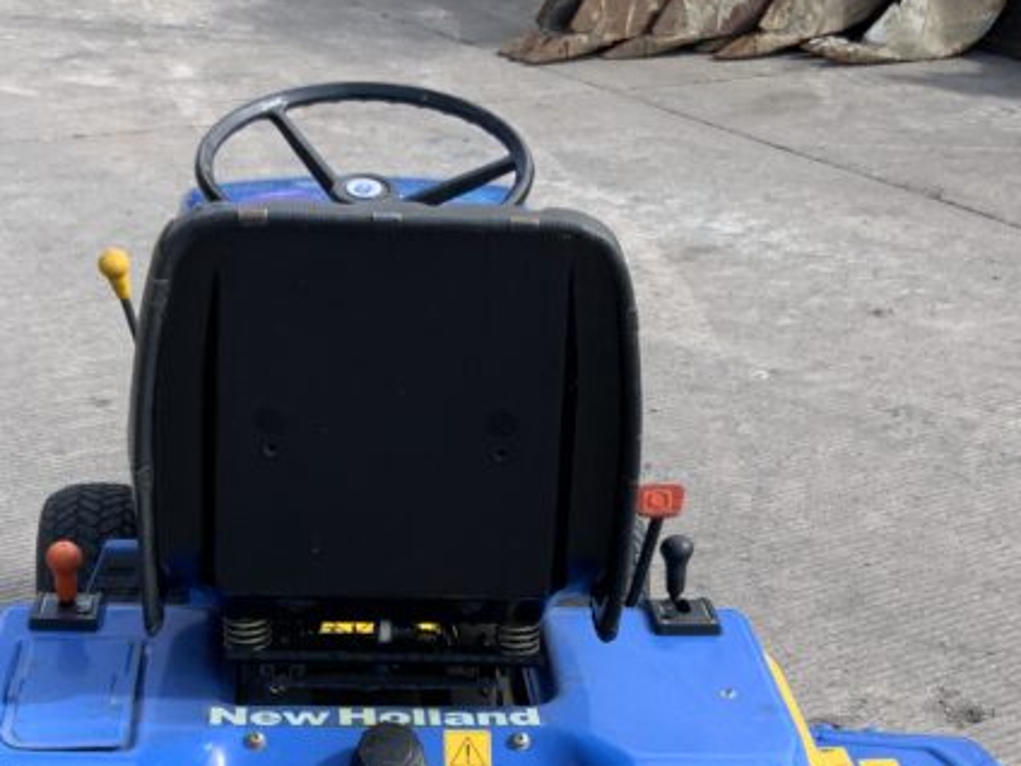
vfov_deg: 20.4
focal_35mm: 70
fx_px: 2065
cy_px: 761
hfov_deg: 27.7
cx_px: 424
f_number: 1.8
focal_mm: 3
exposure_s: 1/700
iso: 16
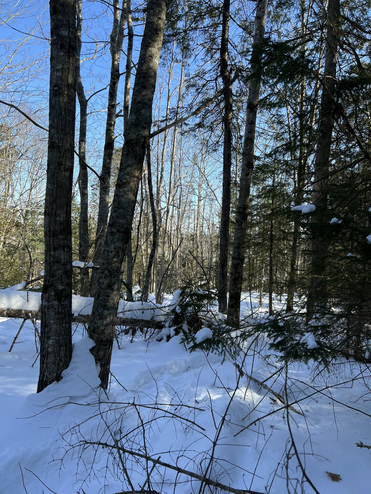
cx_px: 186
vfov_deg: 67.3
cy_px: 247
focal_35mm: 26
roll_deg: -3.1
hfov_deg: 53.1
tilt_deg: -1.1
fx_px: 372
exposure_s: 1/1079
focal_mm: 5.7
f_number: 1.5
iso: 50
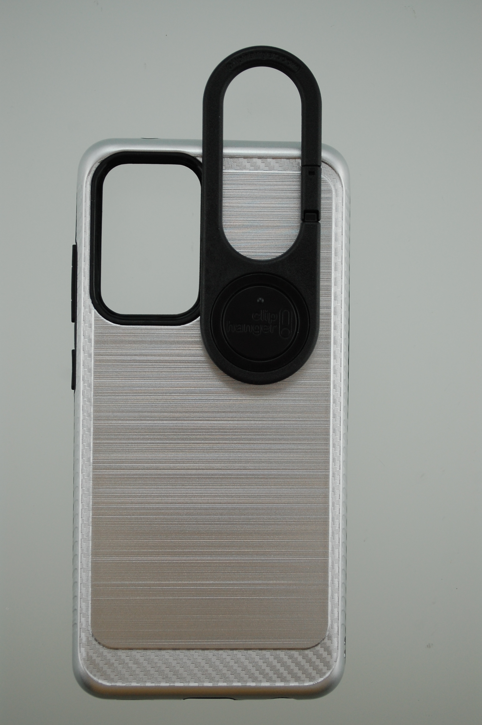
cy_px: 362
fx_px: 1147
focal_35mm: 57
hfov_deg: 23.7
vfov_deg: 35.1
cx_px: 241
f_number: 5.3
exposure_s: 1/50
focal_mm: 38
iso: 400
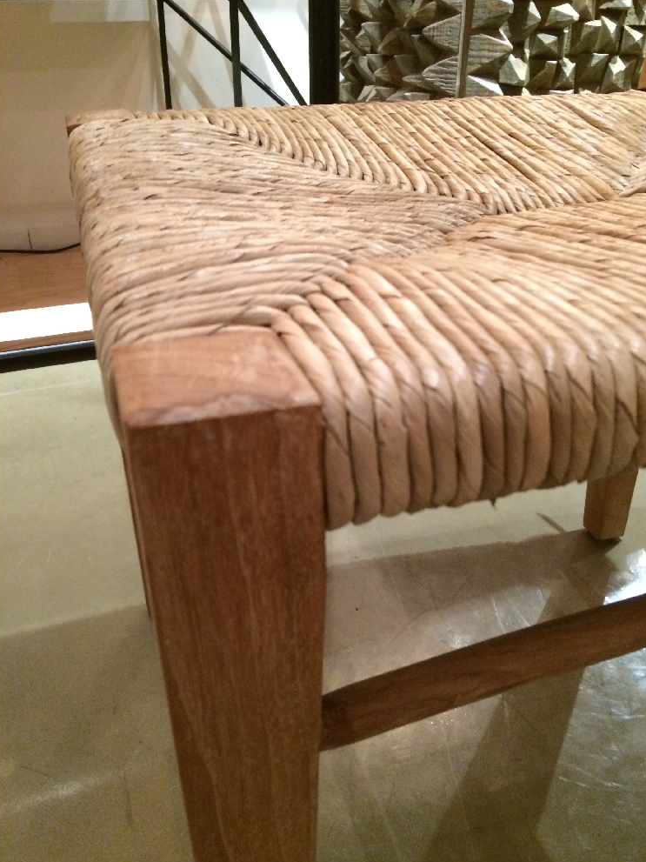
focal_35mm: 31
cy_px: 430
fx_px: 772
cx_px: 327
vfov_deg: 58.4
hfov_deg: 45.4
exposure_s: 1/20
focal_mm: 4.12
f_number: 2.2
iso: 320
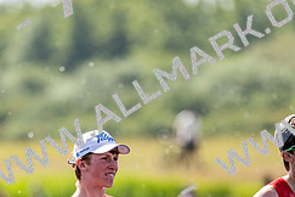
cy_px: 196
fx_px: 7817
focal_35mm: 954
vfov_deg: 1.4
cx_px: 126
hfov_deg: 2.2
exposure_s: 1/2500
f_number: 4.5
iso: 280
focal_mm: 400
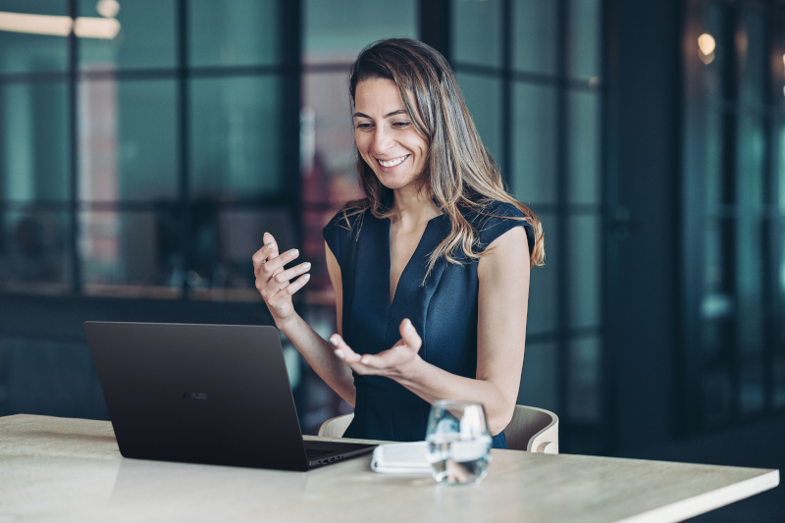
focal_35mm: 85
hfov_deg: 23.9
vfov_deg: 16.1
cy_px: 262
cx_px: 392
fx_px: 1853
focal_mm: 85
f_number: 2
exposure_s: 1/320
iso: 640
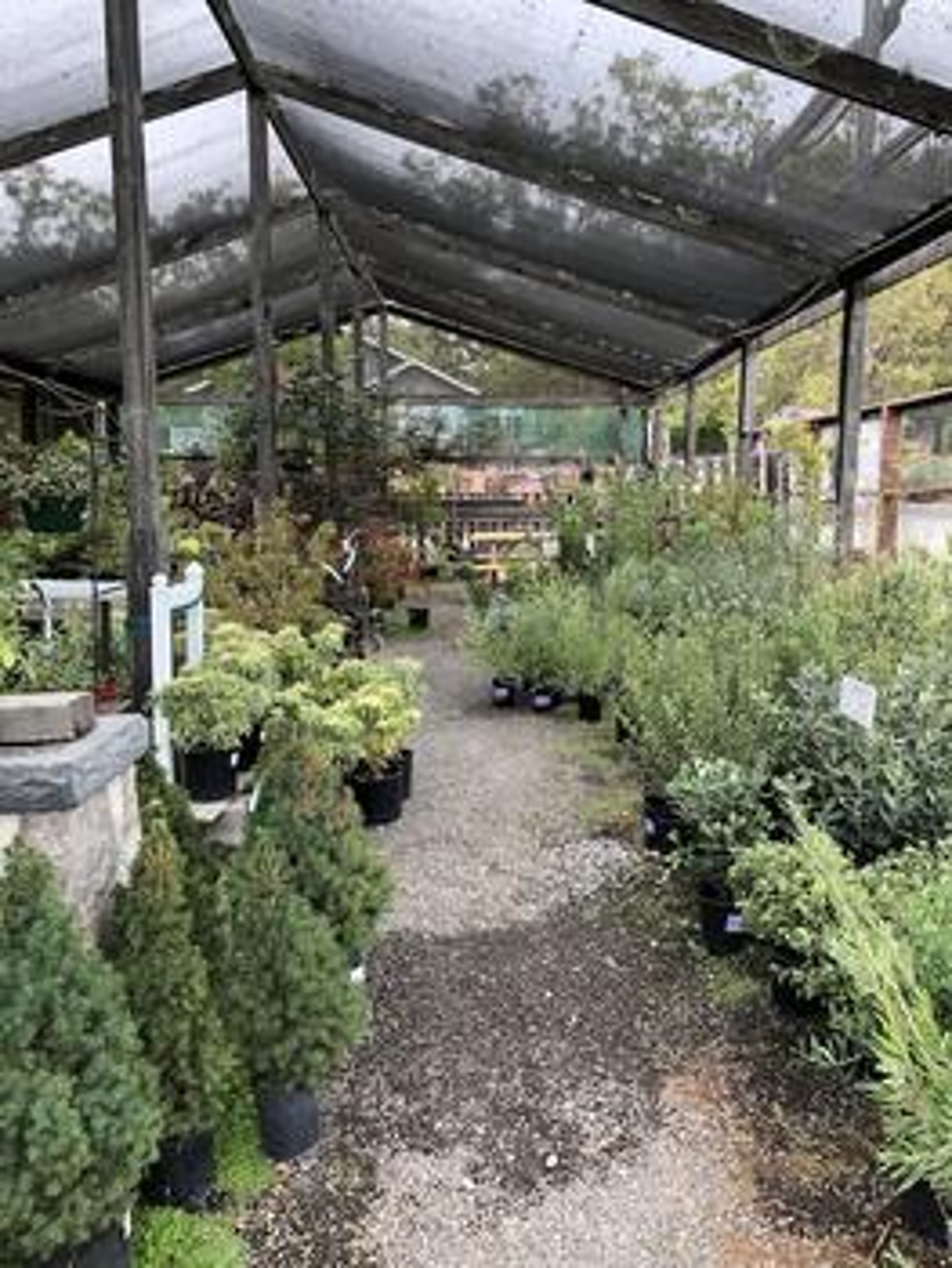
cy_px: 634
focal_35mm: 28
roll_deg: +0.0
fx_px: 1025
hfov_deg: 49.8
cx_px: 476
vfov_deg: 63.4
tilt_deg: -9.0
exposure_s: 1/120
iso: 32
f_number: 1.8
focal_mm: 4
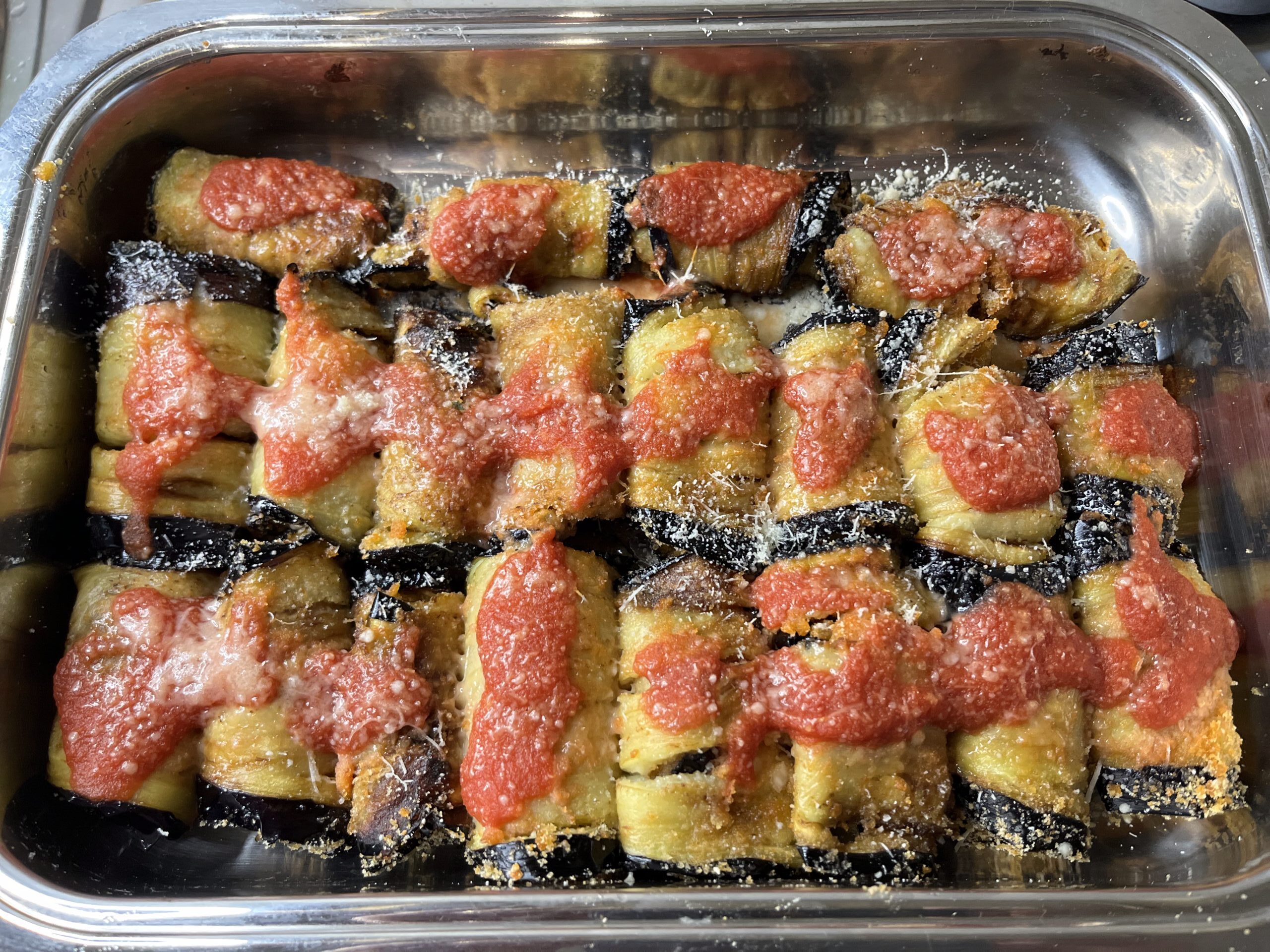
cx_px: 635
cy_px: 476
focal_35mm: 26
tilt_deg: -71.6
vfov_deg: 53.1
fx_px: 954
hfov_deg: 67.3
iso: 250
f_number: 1.6
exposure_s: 1/60
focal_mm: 5.1
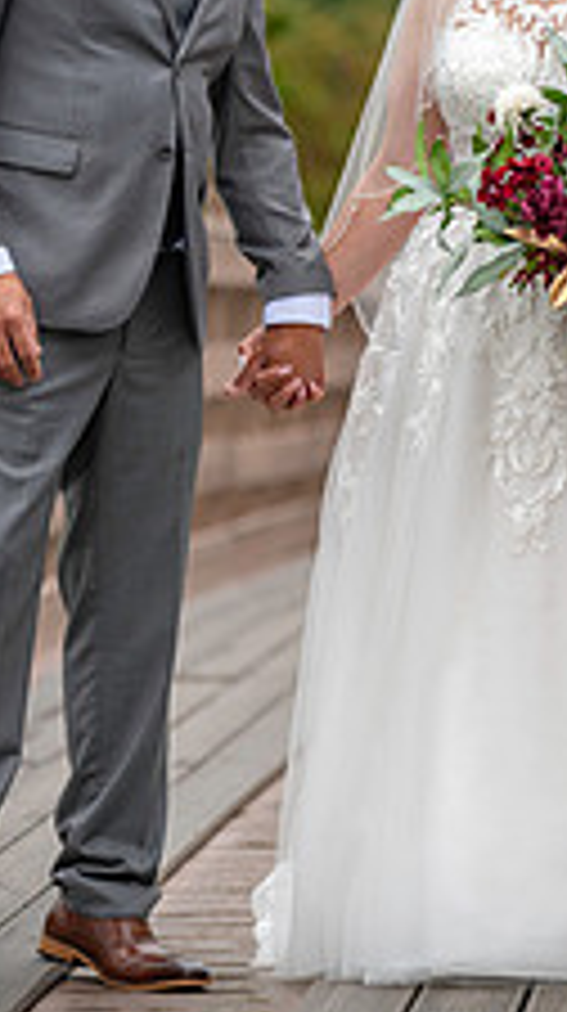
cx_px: 335
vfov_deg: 7.6
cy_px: 270
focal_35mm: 283
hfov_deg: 4.3
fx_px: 7590
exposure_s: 1/125
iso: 80
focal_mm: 135
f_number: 3.2
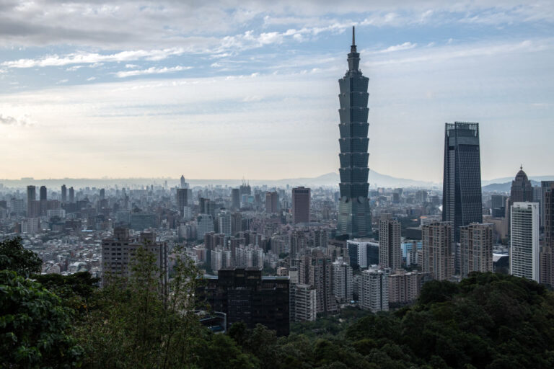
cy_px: 184
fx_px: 539
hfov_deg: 54.4
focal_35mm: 35
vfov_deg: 37.9
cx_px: 277
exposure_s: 1/800
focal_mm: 35
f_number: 6.3
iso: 400
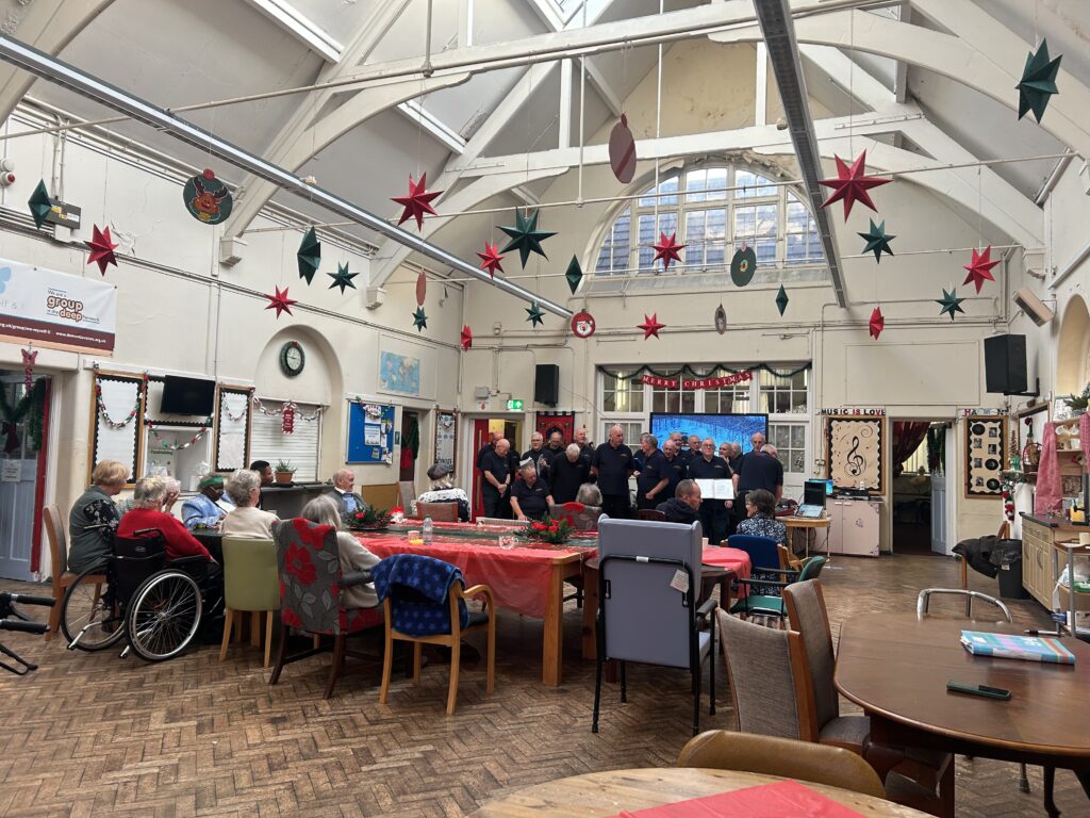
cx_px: 545
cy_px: 409
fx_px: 819
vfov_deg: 53.1
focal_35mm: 26
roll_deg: -1.3
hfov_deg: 67.3
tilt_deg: +2.7
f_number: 1.5
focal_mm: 5.7
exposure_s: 1/121
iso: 80
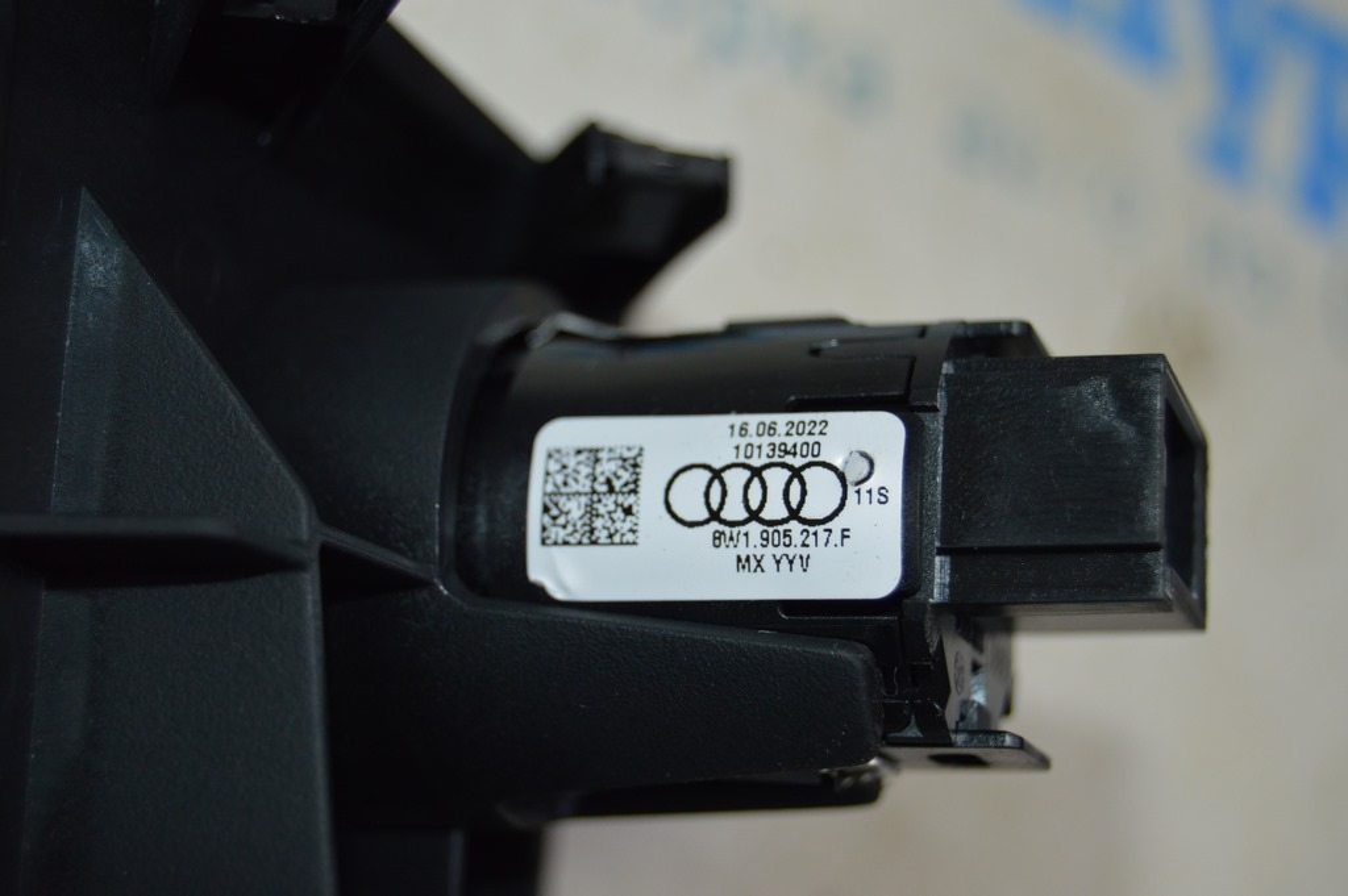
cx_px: 674
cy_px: 448
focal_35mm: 82
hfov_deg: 24.6
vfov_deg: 16.5
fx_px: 3087
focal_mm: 55
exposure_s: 1/60
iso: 560
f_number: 5.6
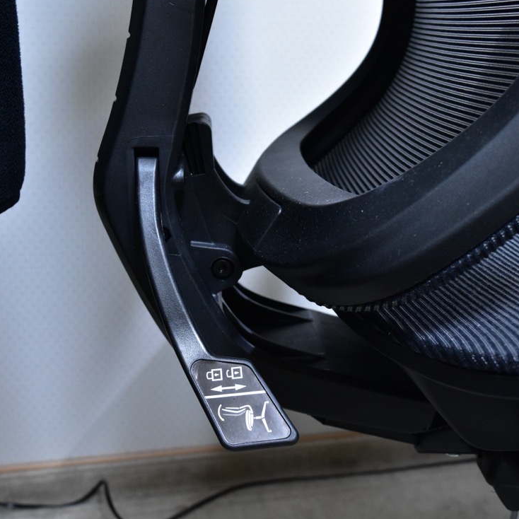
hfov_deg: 35.4
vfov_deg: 35.4
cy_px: 262
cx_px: 256
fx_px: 814
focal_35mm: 48
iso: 1600
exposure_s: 1/30
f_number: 5.6
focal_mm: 24
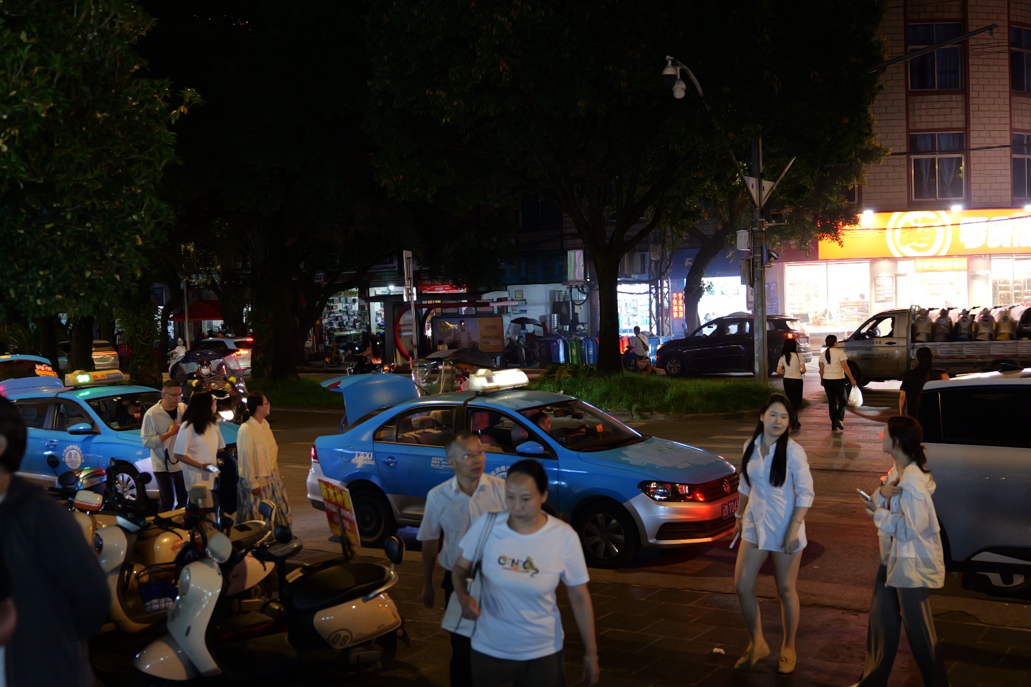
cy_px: 344
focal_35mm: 39
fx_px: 1117
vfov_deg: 34.2
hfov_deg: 49.6
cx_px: 516
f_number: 2.8
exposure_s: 1/200
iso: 5000
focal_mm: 39
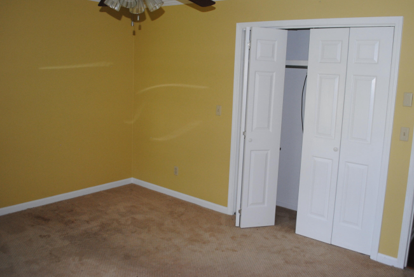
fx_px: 357
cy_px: 120
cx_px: 227
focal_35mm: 31
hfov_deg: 60.1
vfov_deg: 42.3
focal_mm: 18
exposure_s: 1/60
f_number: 4
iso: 400
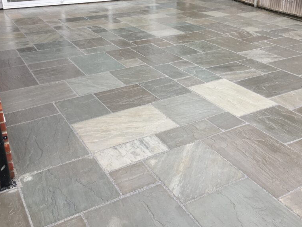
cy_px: 76
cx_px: 167
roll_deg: -0.9
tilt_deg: -20.4
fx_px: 340
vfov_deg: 36.5
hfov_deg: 47.8
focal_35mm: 39
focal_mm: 4.15
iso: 25
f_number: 2.2
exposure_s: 1/149
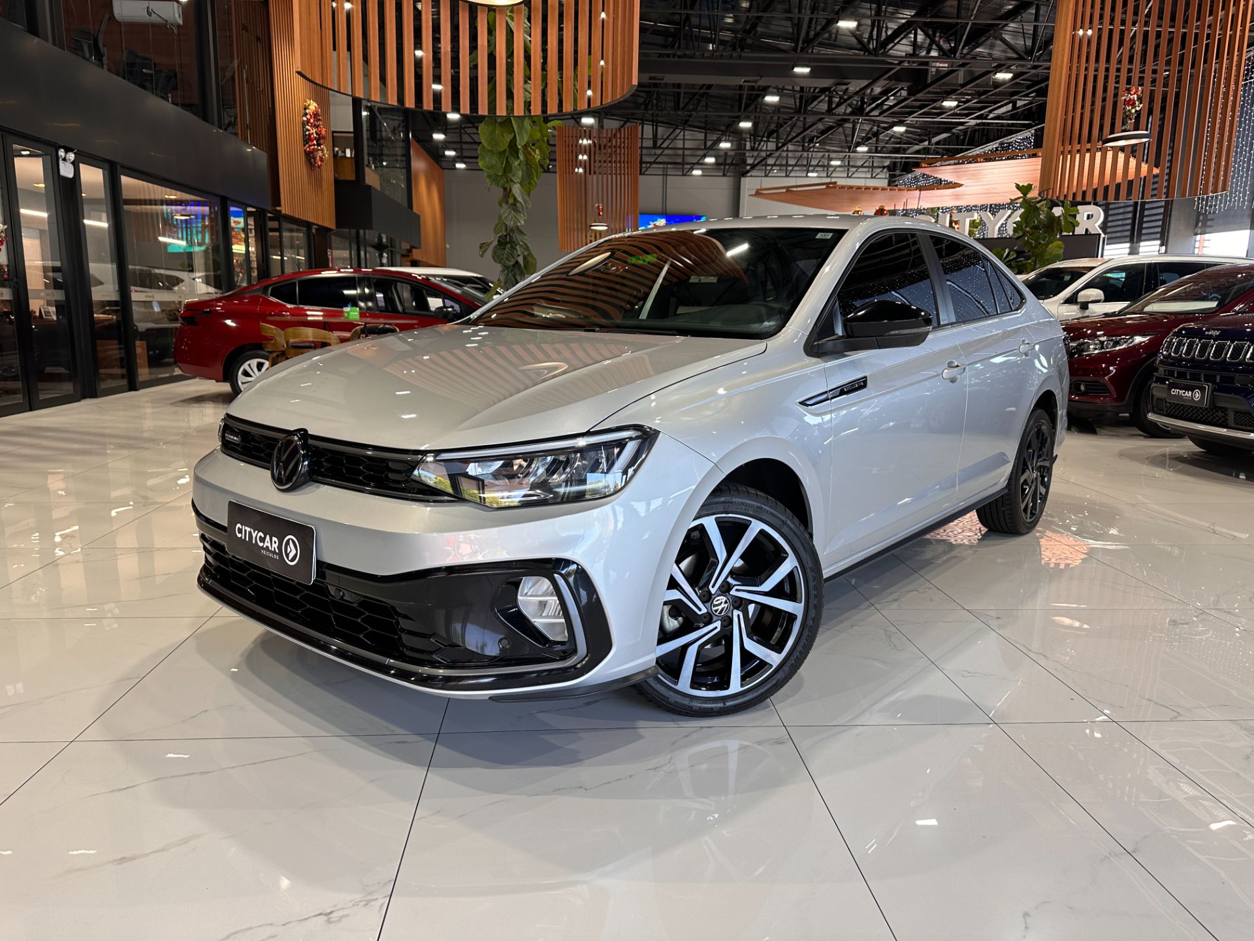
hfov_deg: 71.6
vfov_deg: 56.8
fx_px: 869
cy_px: 470
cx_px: 627
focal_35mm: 24
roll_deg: -1.4
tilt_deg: -10.6
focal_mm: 6.86
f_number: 1.78
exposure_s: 1/120
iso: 100
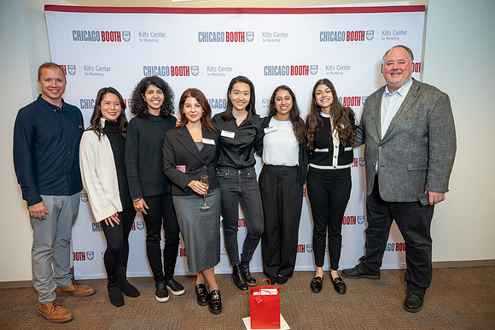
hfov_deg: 73.8
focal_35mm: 24
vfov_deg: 53.1
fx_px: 330
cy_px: 165
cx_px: 248
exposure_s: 1/100
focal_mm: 24
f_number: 4
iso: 1600
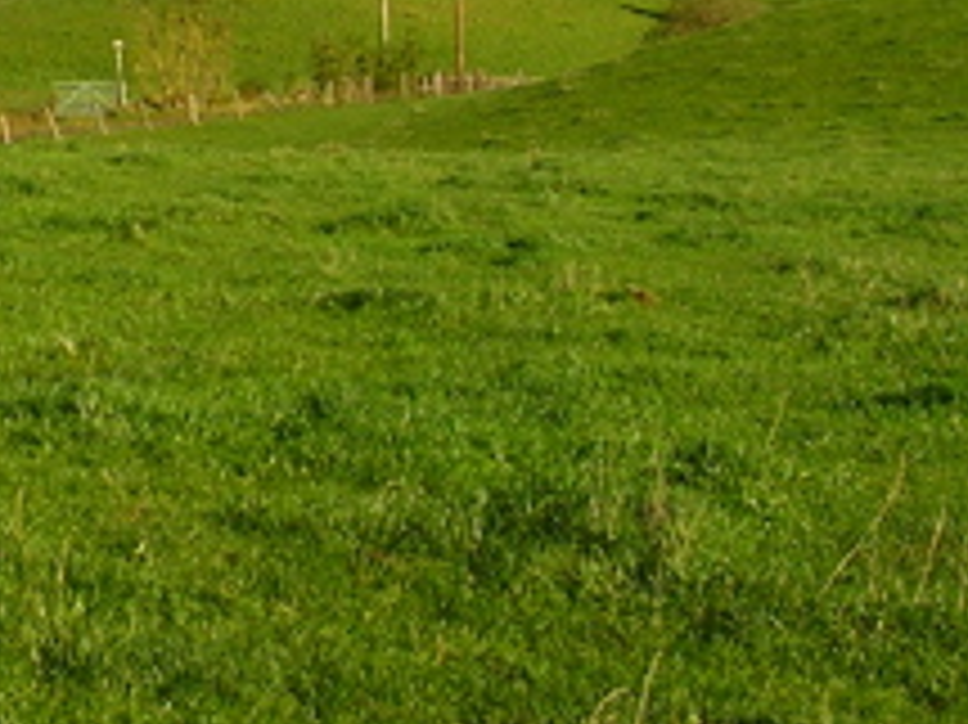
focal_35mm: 113
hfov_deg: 16.6
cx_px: -248
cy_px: -18
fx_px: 3158
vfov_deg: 12.9
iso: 50
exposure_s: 1/227
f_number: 5.6
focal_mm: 5.8
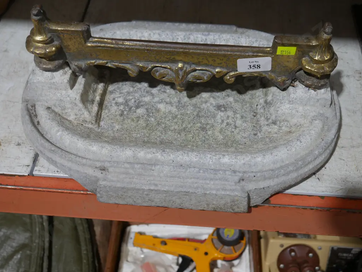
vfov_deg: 34.3
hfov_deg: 44.8
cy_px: 136
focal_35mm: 42
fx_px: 439
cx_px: 181
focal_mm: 21
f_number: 4.6
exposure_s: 1/60
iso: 320
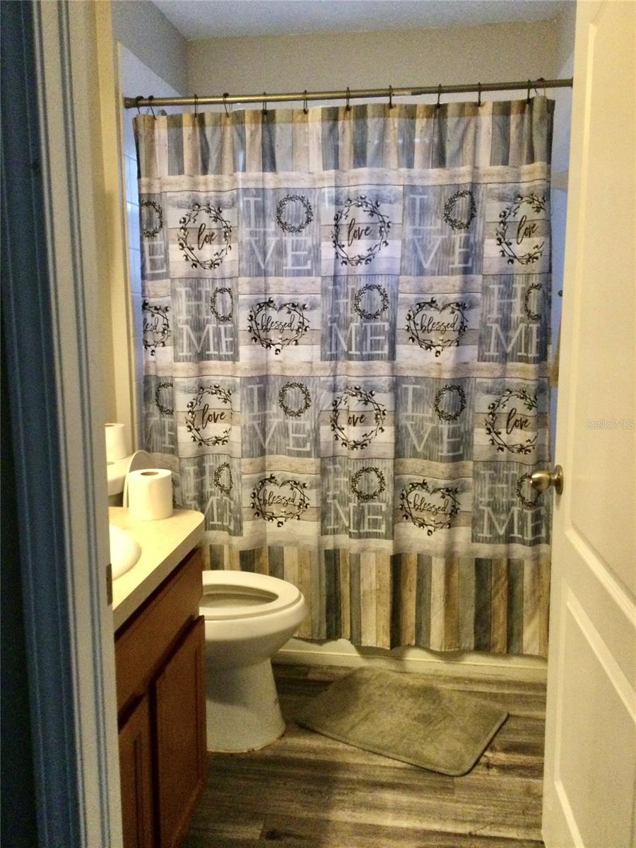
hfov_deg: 45.4
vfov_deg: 58.4
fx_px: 759
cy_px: 424
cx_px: 318
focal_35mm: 31
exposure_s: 1/30
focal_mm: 3.3
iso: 200
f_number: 2.4
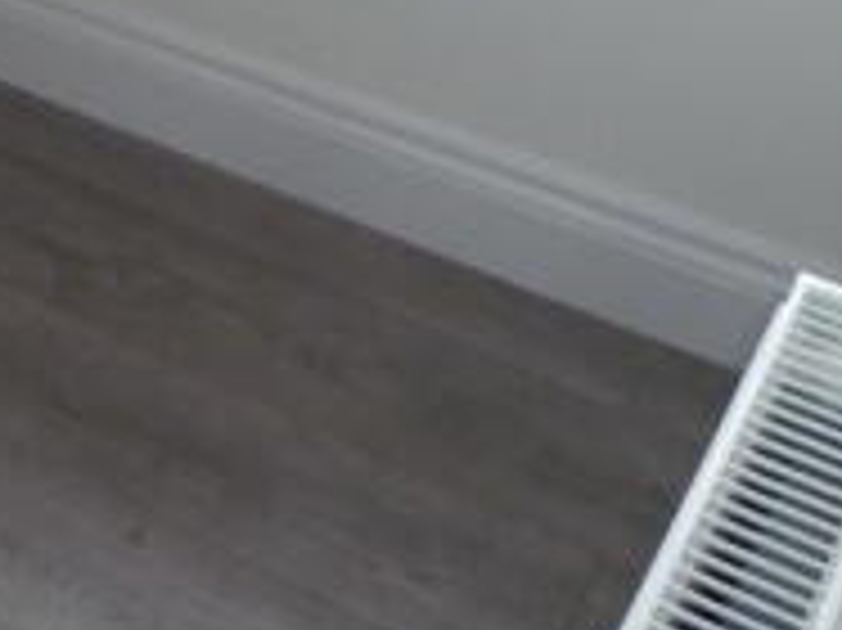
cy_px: -196
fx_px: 1896
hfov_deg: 22.1
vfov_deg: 17.6
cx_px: -299
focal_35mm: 78
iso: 160
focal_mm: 4.5
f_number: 2.8
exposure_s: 1/30
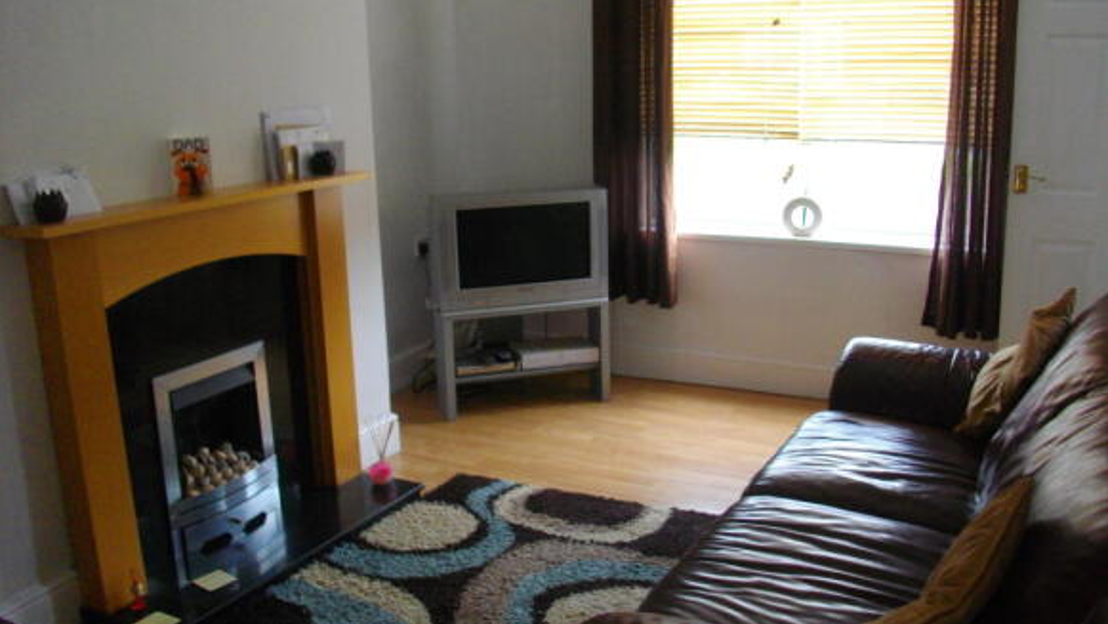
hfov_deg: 56.6
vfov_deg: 33.7
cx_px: 554
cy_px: 337
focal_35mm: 35
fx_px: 1028
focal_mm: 5.7
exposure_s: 1/50
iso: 291
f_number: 2.9
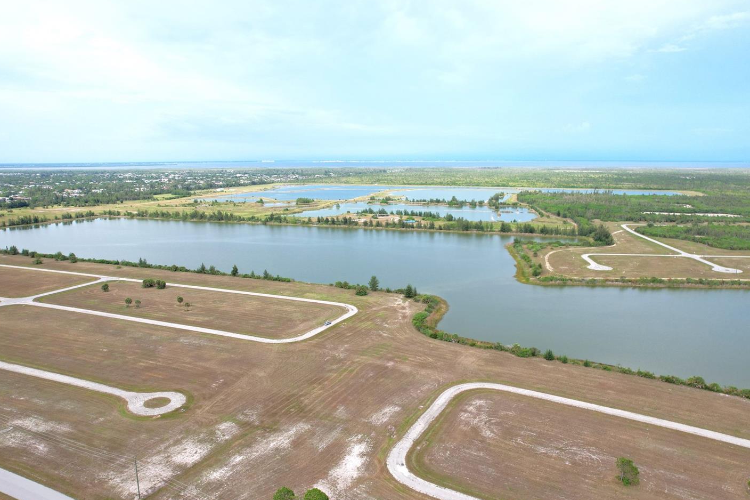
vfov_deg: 51.3
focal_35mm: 25
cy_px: 254
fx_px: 521
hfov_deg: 71.5
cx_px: 384
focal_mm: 8.38
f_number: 2.8
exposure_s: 1/1250
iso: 100
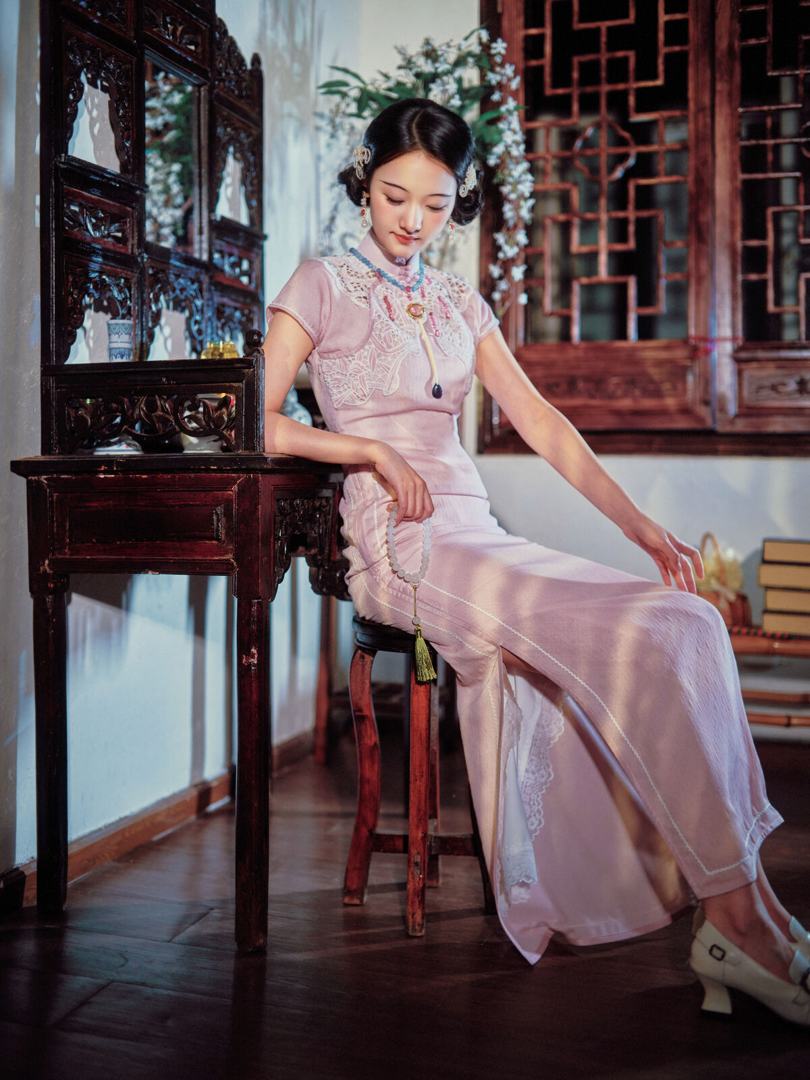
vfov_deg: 46.8
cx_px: 405
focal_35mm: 40
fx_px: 1248
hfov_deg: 36.0
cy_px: 540
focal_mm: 50
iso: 640
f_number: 2
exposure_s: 1/200
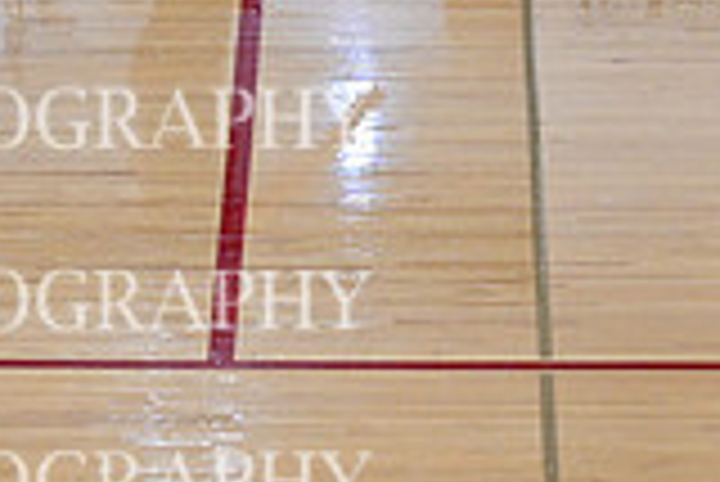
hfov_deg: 6.0
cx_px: -279
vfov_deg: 4.0
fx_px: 6826
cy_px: -336
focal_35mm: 341
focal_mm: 94
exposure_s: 1/400
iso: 4000
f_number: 4
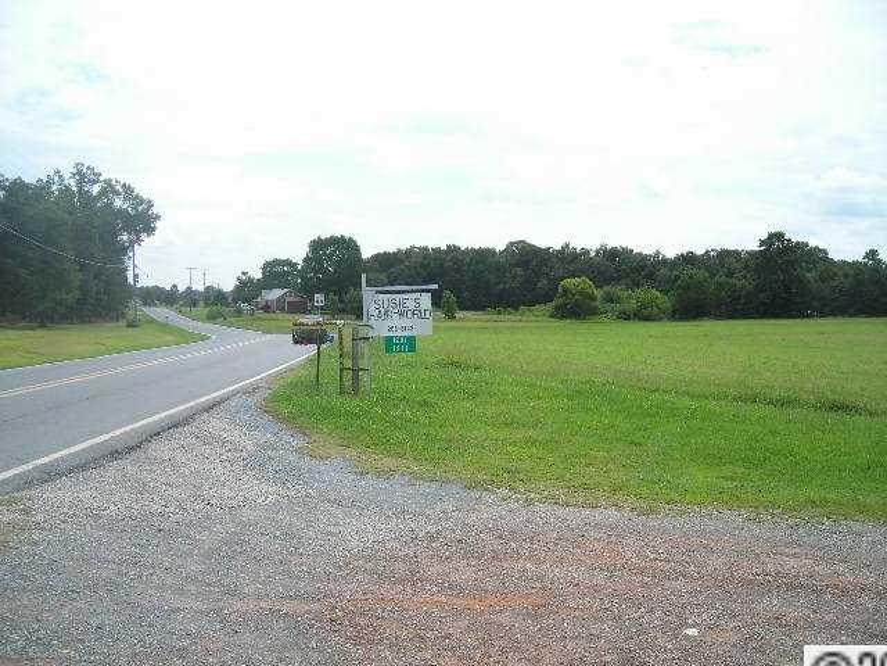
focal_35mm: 38
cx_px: 444
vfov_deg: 37.7
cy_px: 333
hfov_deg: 49.0
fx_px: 974
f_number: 3.2
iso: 50
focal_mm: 6.3
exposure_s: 1/449
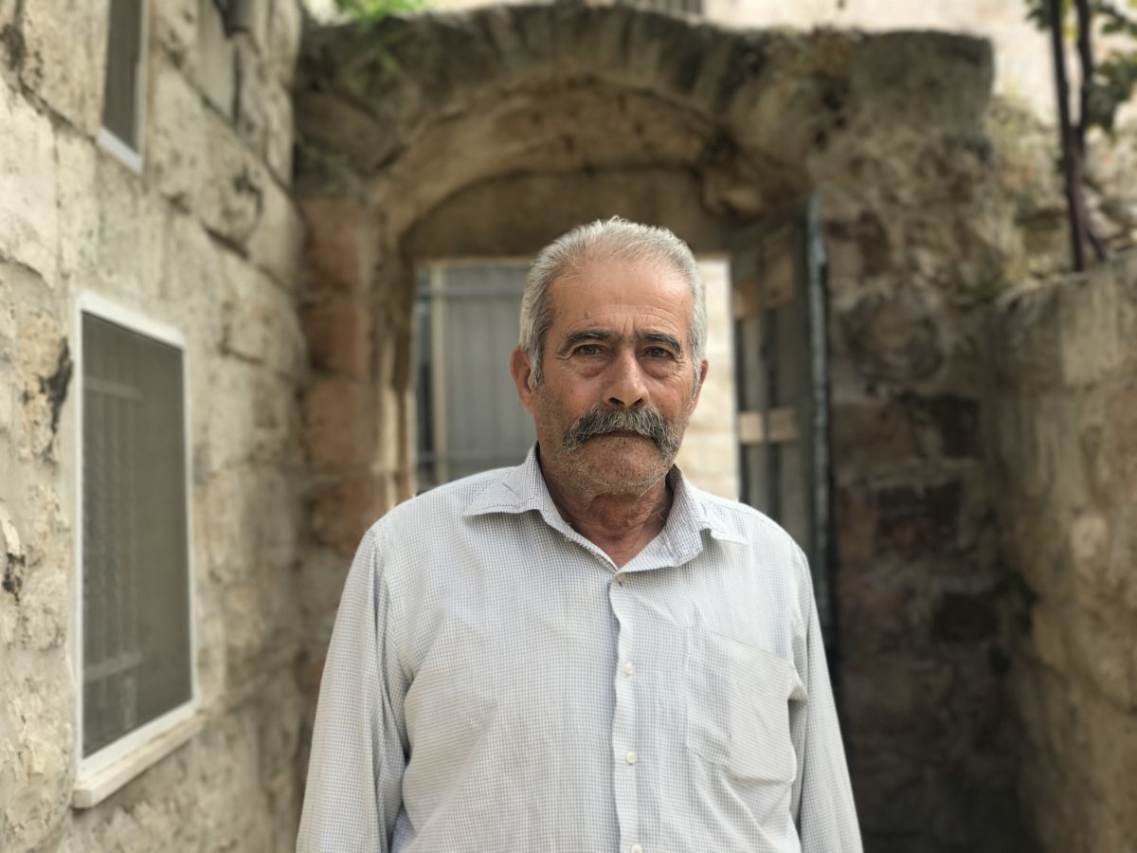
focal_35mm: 57
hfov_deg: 33.8
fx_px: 1872
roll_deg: +1.8
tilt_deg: +0.6
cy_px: 426
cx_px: 568
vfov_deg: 25.7
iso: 20
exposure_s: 1/132
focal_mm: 6.6
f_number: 2.8
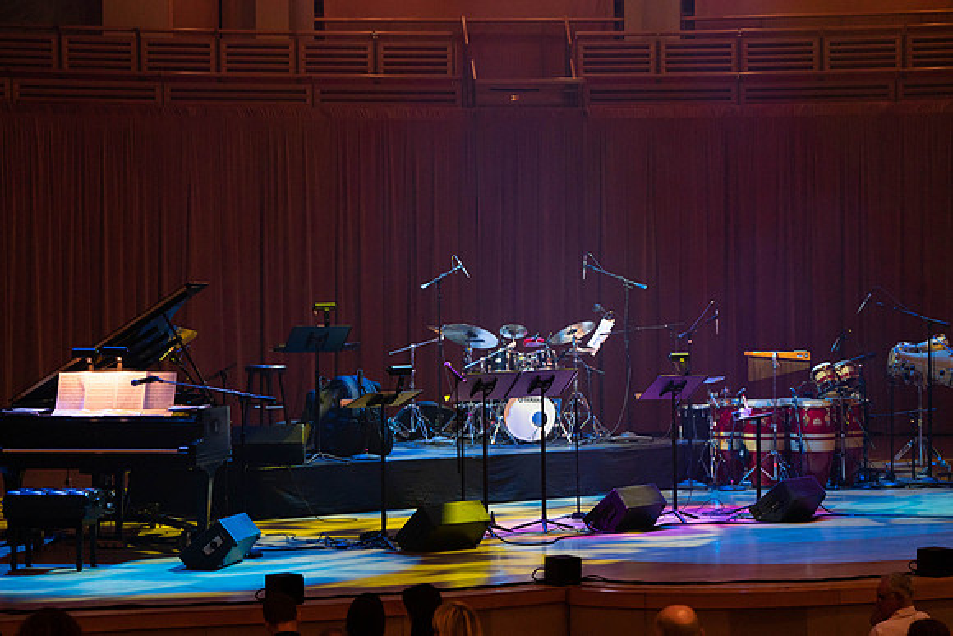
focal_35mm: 101
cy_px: 318
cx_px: 476
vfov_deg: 13.6
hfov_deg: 20.3
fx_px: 2668
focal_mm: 100
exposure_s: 1/200
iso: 2500
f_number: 5.6
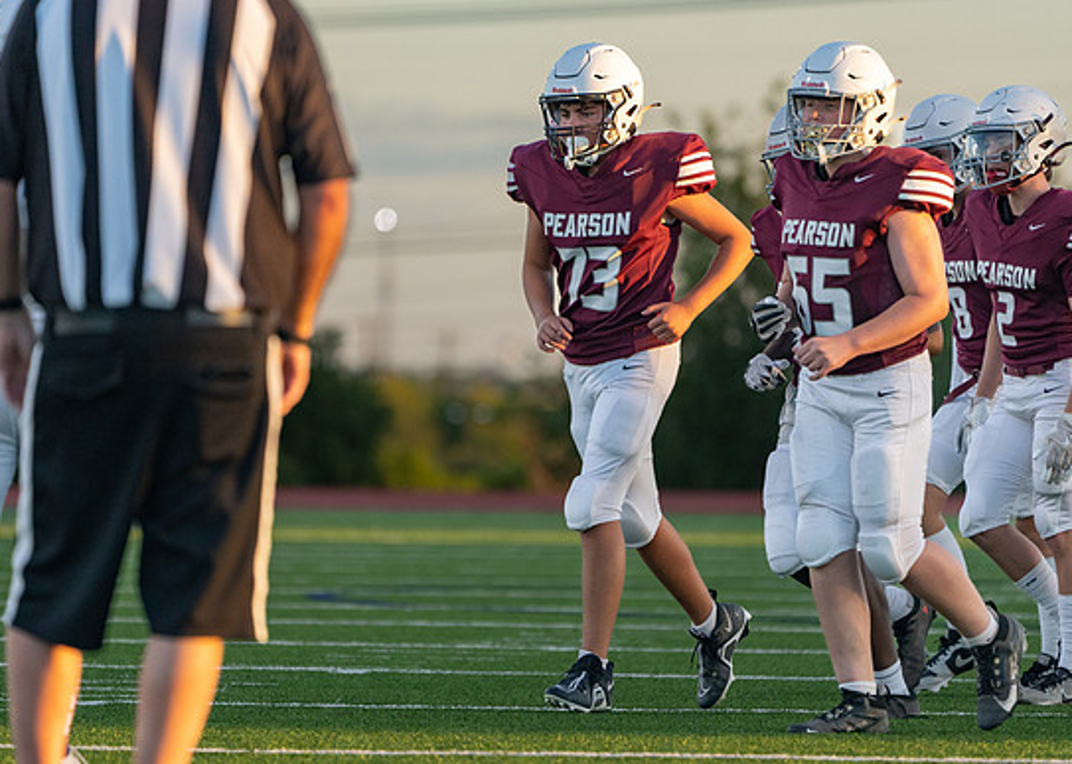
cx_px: 561
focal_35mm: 419
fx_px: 12747
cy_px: 367
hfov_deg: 4.8
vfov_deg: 3.4
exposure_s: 1/1000
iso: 1600
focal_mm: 373
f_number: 5.6
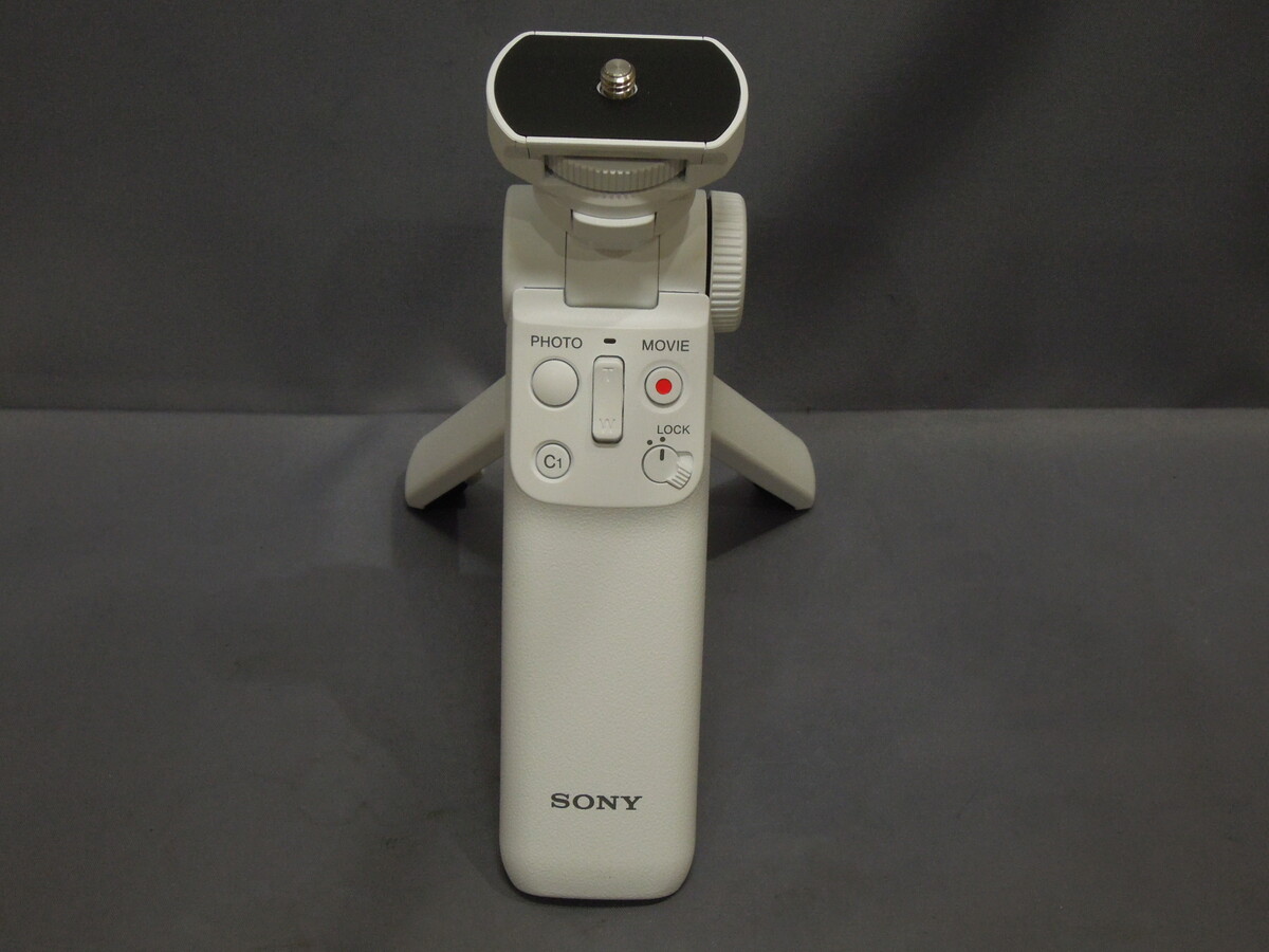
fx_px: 1833
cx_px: 634
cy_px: 476
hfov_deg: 38.2
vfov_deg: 29.1
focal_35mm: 50
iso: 400
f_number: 5.9
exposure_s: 1/50
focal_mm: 9
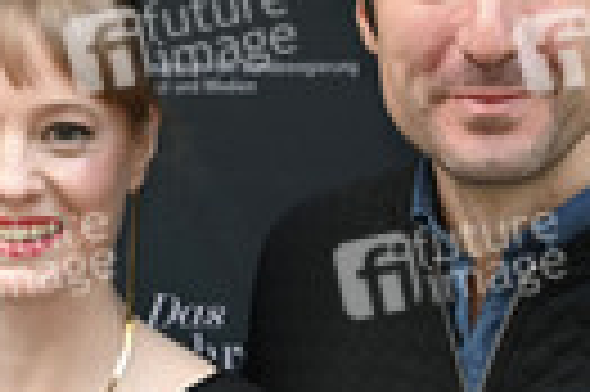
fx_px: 4239
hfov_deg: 7.9
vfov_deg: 5.3
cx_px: 61
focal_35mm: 259
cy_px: 378
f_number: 2.8
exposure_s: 1/100
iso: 640
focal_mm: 75
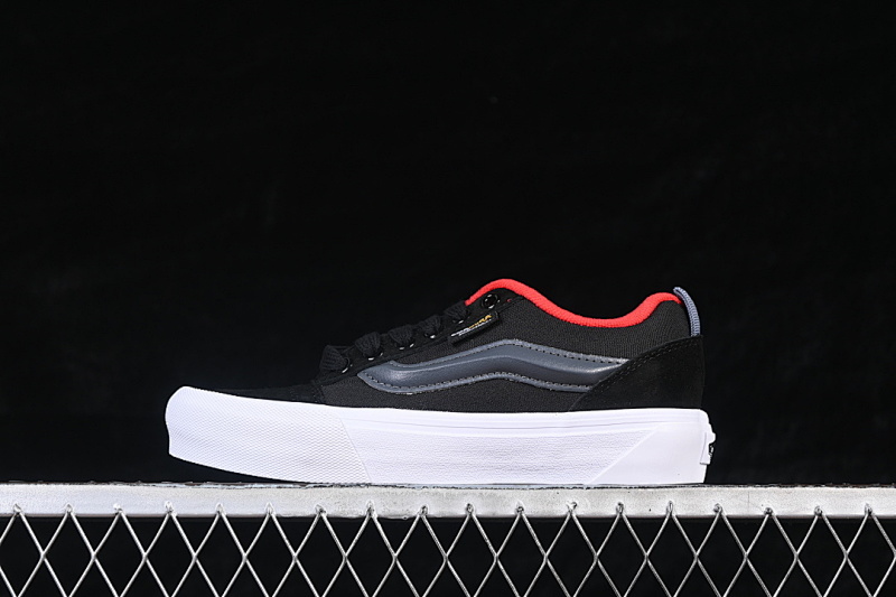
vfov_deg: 18.2
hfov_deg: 27.0
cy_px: 298
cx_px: 448
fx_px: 1866
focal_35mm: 75
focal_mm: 50
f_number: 6.3
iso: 160
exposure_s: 1/60
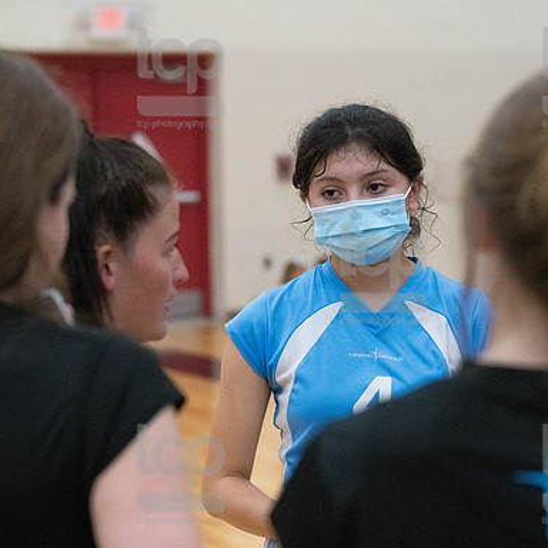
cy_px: 275
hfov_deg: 14.7
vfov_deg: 14.8
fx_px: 2113
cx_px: 384
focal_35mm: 118
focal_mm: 92
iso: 6400
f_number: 4.5
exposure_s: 1/1000
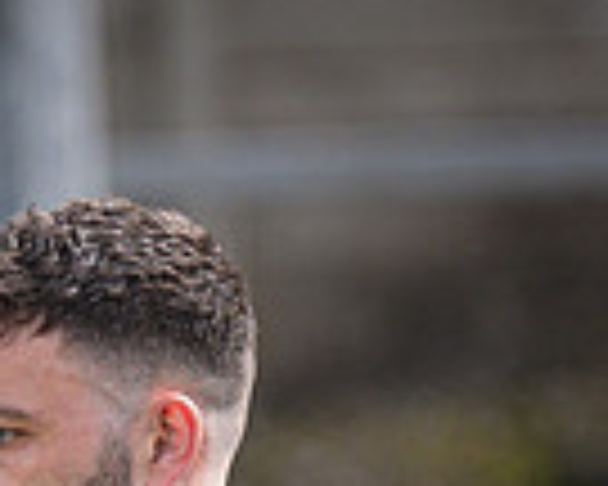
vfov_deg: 1.0
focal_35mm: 1493
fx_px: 26866
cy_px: 838
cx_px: -168
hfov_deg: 1.3
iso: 200
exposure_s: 1/2500
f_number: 2.8
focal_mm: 185
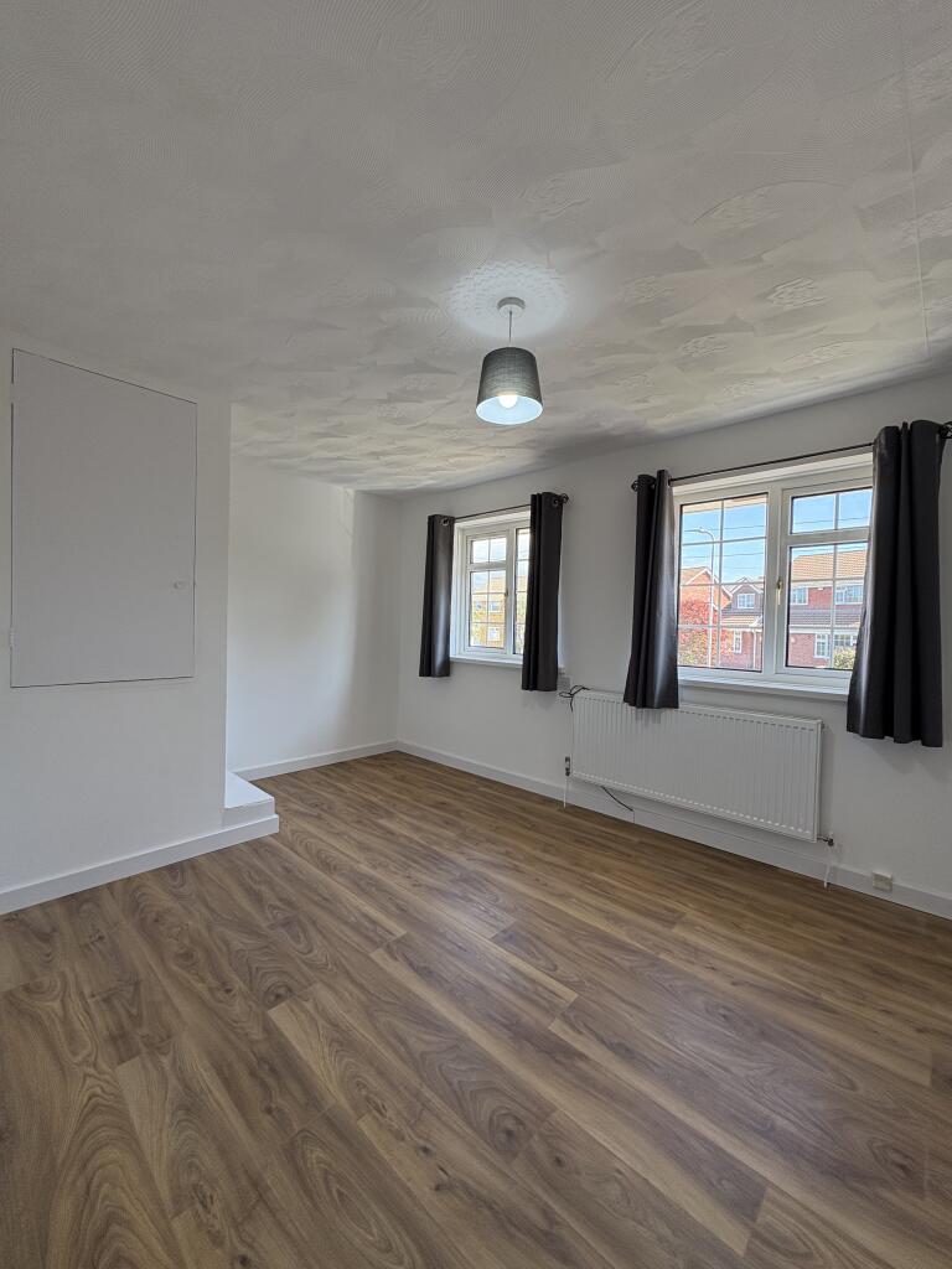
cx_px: 476
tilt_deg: -0.9
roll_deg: -1.7
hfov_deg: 85.7
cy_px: 634
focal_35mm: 14
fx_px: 513
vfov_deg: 102.1
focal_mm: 2.2
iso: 125
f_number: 2.2
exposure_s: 1/131
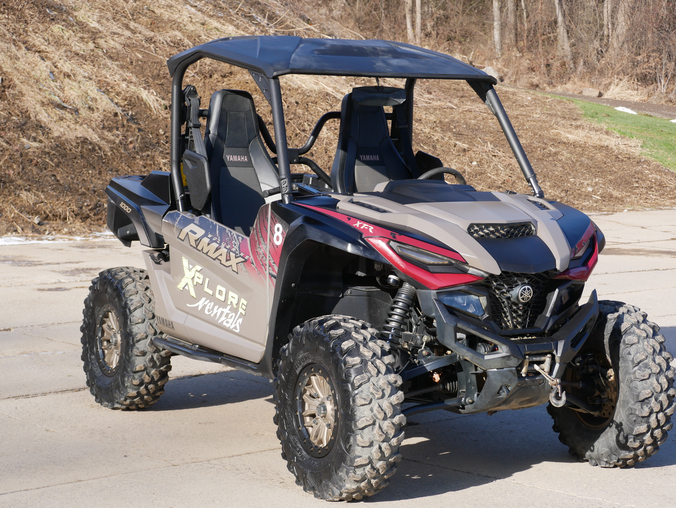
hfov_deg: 21.8
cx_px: 338
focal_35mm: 90
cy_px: 254
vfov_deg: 16.4
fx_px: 1758
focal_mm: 45
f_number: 5.6
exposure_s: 1/320
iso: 200
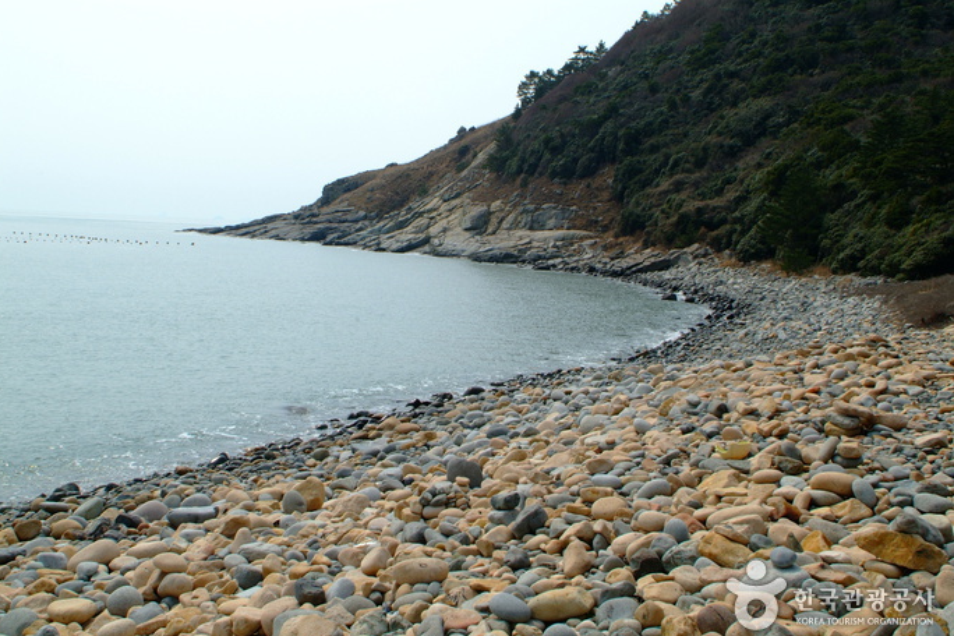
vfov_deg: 31.2
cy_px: 324
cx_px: 468
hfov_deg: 45.4
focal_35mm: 43
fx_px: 1139
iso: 200
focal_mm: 28
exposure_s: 1/350
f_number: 9.5
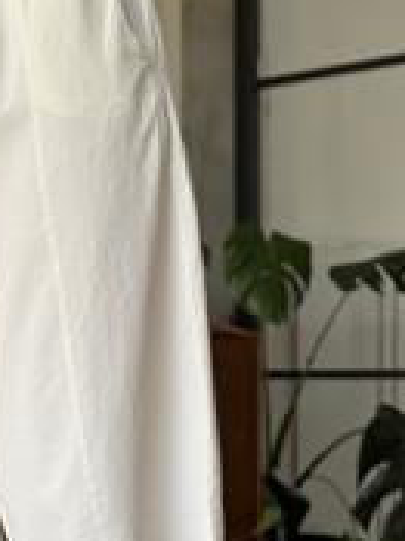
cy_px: 430
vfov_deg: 16.7
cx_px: 9
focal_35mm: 117
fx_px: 1827
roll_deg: +0.6
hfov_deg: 12.5
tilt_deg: -2.0
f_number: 1.78
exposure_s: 1/92
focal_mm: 6.76
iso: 100
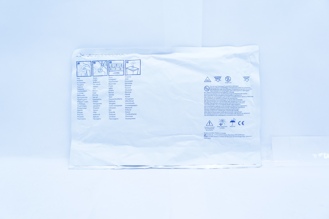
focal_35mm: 38
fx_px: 342
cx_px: 164
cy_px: 110
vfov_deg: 35.4
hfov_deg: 51.3
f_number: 4.5
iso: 800
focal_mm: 25
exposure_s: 1/200
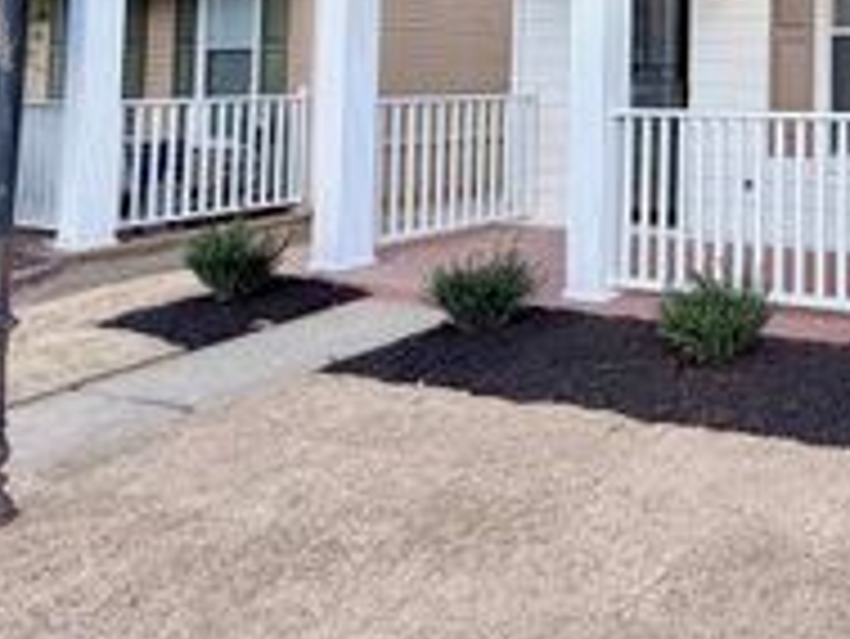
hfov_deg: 40.9
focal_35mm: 37
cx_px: 922
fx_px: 909
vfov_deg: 35.4
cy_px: 16
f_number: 2.2
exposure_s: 1/502
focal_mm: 2.22
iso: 50
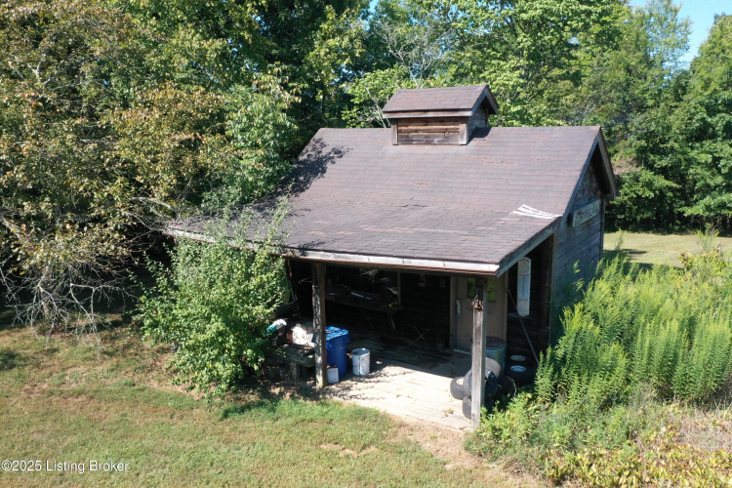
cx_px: 366
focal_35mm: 28
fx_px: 569
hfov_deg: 65.5
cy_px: 244
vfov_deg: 46.4
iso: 800
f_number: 7.1
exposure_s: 1/800
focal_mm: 10.26
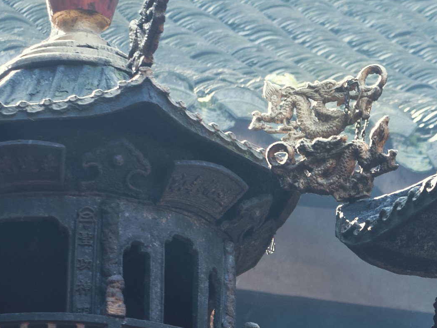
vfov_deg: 5.4
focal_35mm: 272
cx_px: 436
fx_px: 3434
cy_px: 418
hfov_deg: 7.3
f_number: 7.1
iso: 320
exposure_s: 1/30
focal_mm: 70
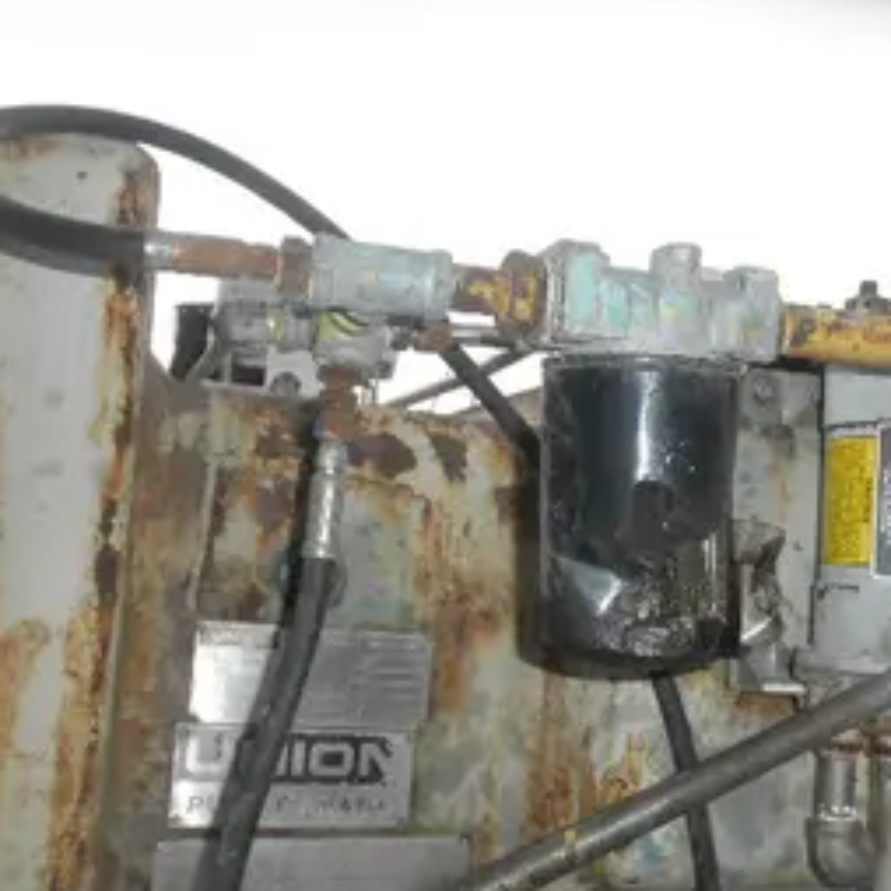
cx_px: 621
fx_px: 1136
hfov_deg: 42.0
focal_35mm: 39
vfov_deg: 42.8
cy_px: 474
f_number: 3
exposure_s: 1/400
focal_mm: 5
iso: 64
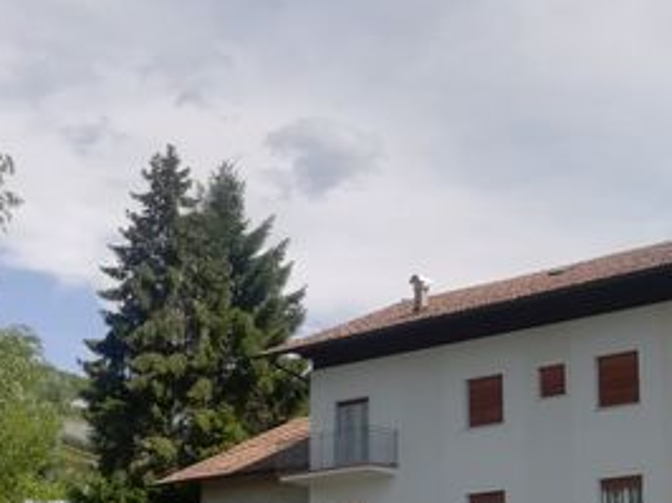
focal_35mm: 61
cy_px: 422
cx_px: 621
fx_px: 1183
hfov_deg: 30.2
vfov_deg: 23.5
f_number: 2.2
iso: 50
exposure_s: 1/1172
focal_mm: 3.83
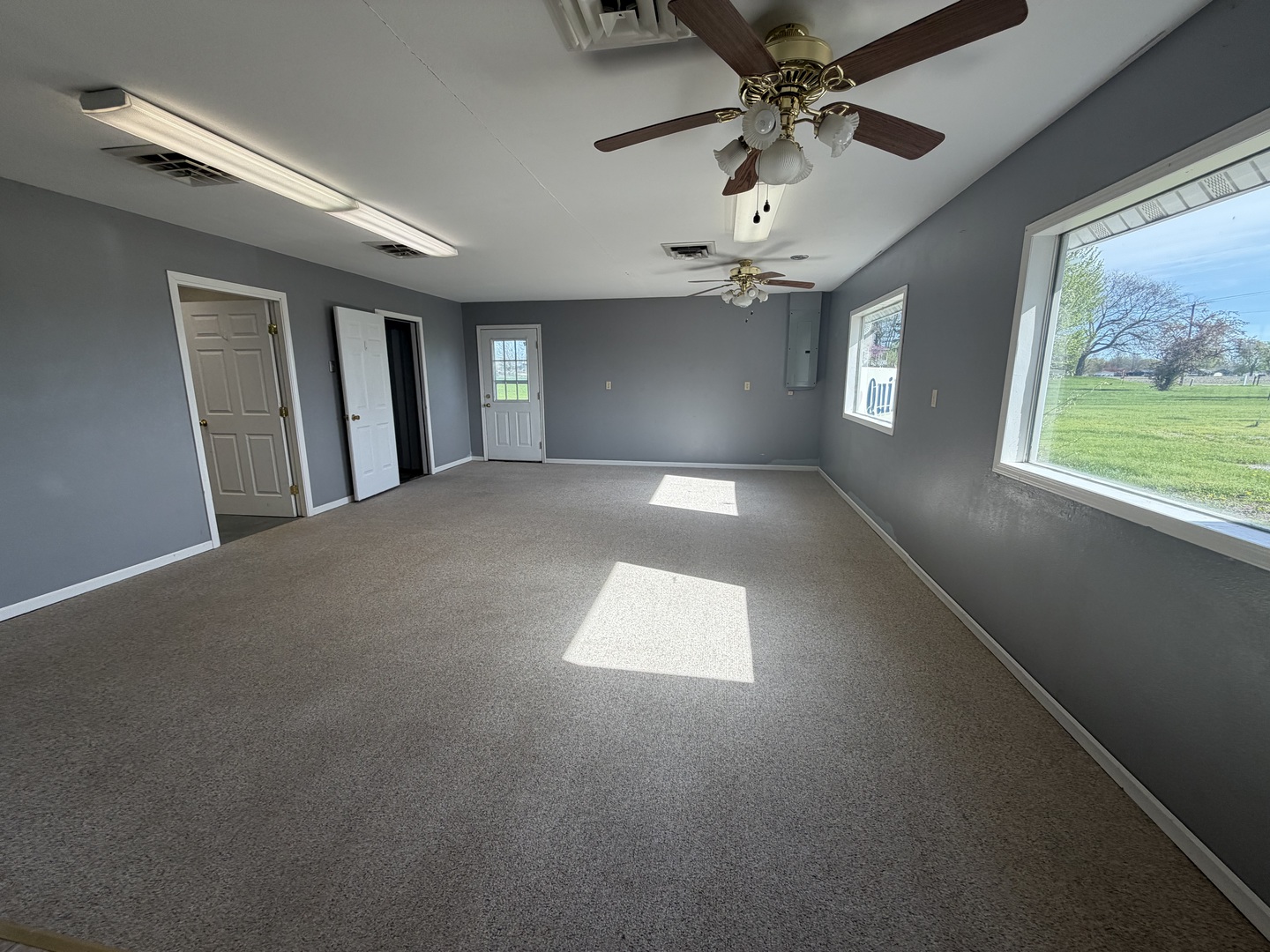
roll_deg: -0.9
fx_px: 514
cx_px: 635
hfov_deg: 102.1
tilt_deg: -12.0
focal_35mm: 14
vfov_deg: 85.7
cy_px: 476
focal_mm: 2.22
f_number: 2.2
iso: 50
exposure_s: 1/195
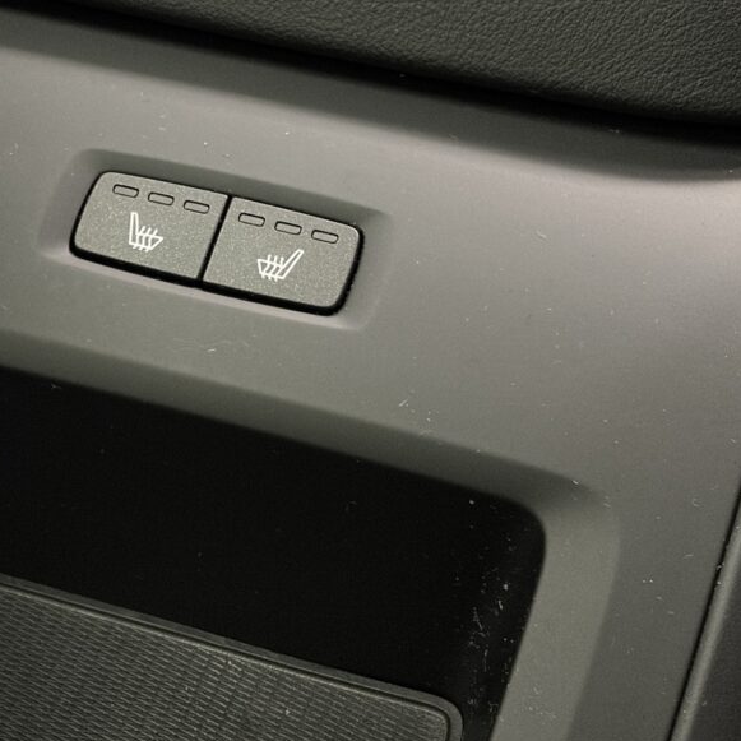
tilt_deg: -41.8
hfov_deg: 21.2
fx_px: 1962
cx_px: 194
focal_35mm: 81
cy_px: 286
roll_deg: +1.3
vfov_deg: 21.4
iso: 500
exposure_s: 1/21
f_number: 1.6
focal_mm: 5.96
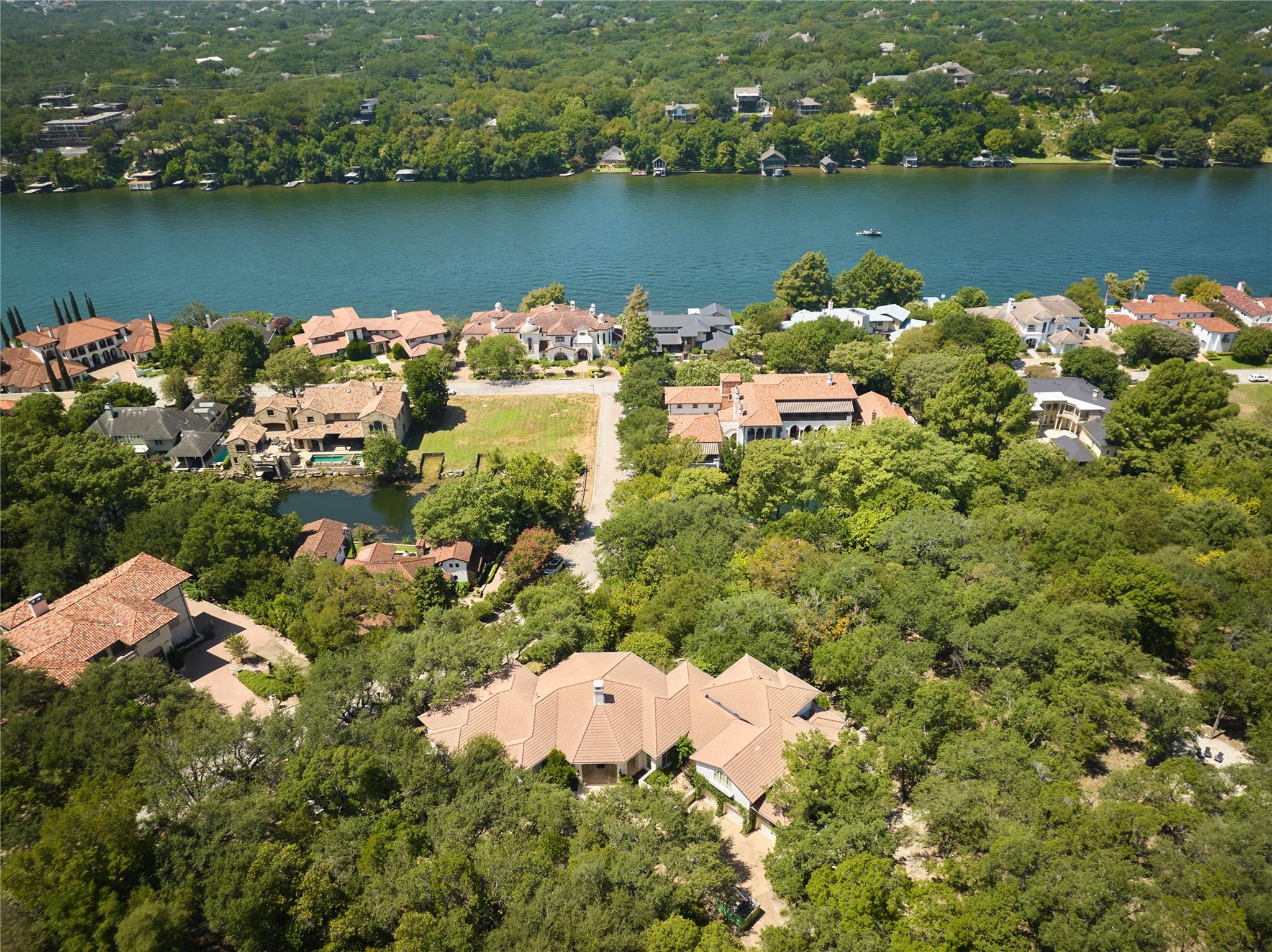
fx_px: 881
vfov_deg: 56.8
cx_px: 636
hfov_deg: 71.6
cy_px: 476
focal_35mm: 24
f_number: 2.8
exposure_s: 1/2000
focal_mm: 12.29
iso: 100
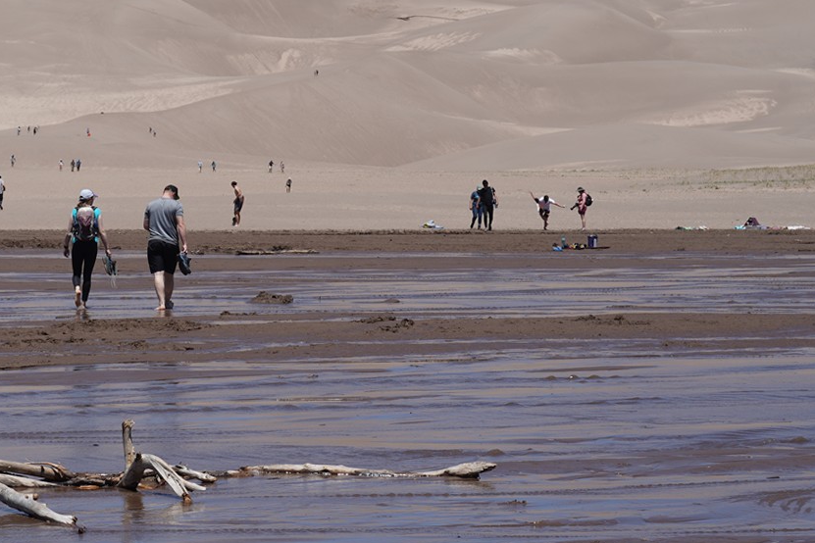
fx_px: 3214
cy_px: 238
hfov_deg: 14.2
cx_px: -14
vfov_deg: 9.7
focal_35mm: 142
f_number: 13
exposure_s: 1/160
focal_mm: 59
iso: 80
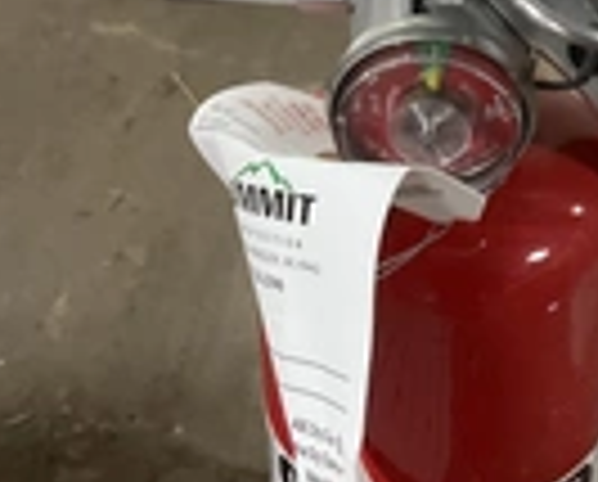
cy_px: -9
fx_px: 1508
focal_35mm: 85
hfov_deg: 21.7
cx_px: 576
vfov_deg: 17.7
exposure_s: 1/40
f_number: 1.8
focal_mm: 3
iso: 250
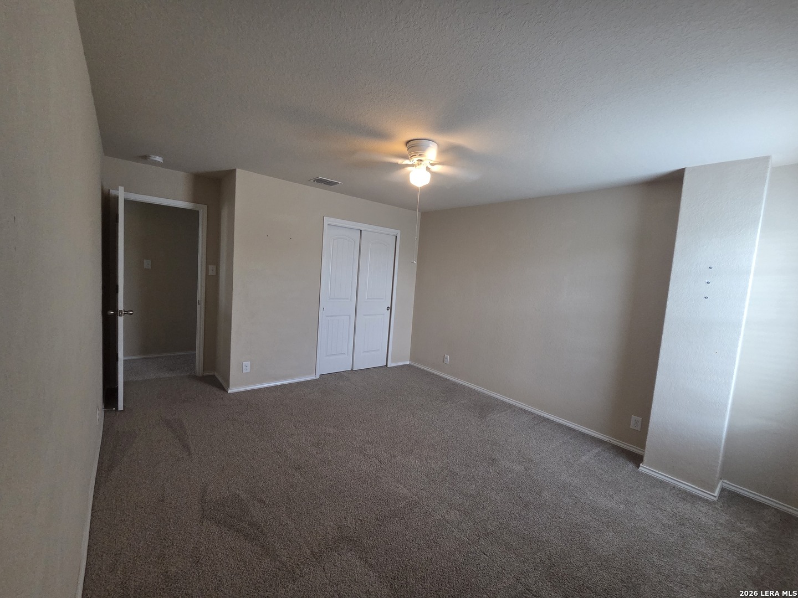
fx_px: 300
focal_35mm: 13
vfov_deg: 89.9
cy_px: 299
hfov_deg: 106.2
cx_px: 399
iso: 500
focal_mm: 2.2
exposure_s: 1/60
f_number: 2.2
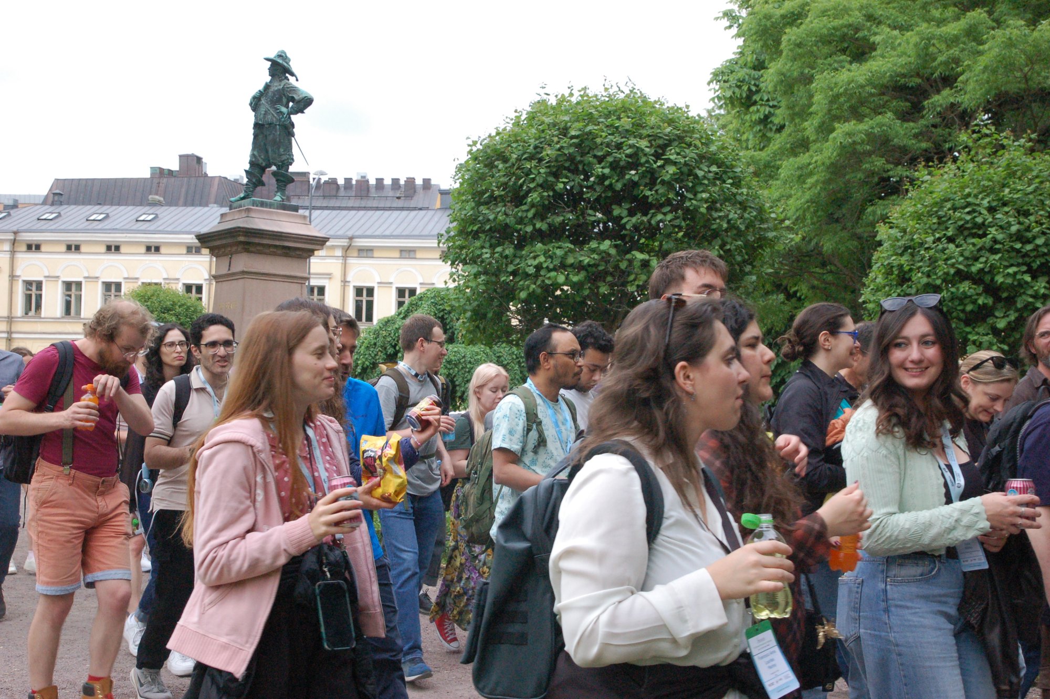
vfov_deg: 28.9
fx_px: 1355
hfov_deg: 42.4
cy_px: 350
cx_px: 525
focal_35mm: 46
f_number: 13
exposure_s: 1/125
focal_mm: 31
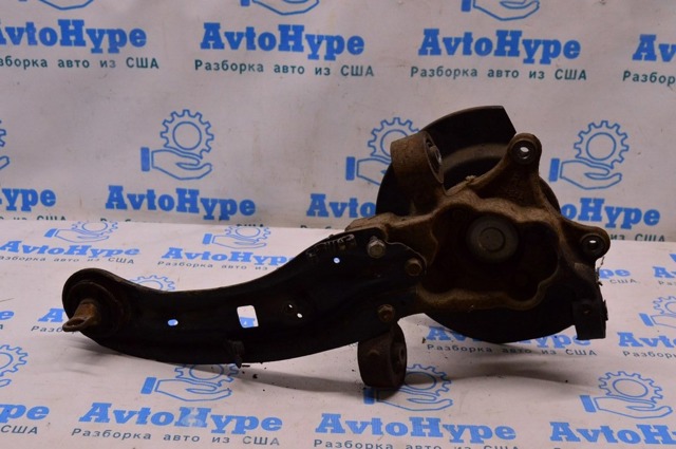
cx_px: 338
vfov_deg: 29.8
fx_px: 844
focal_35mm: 45
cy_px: 224
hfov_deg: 43.7
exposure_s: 1/125
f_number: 8
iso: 1600
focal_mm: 30
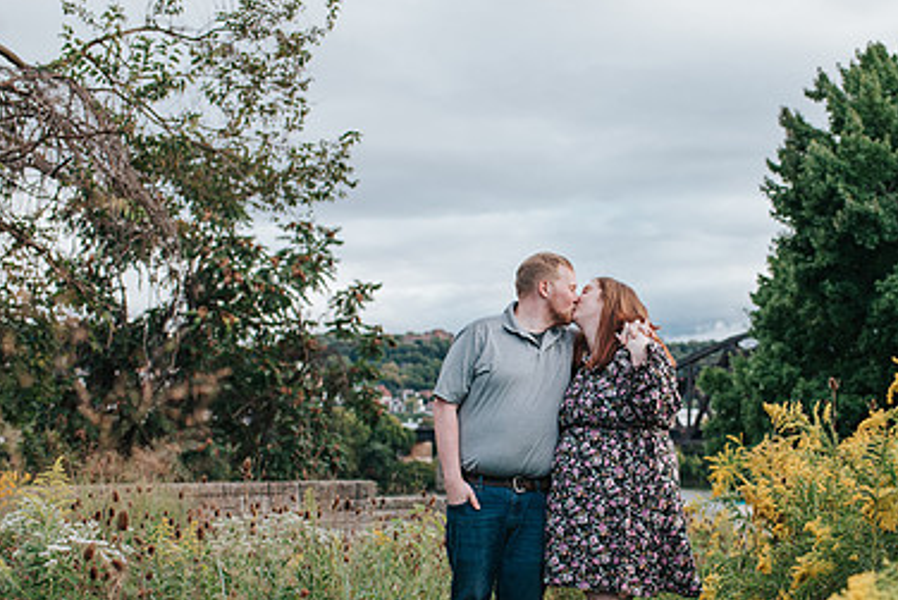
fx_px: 1347
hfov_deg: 36.6
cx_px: 561
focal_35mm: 54
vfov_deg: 24.8
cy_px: 436
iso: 560
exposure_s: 1/800
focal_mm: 35
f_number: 3.2
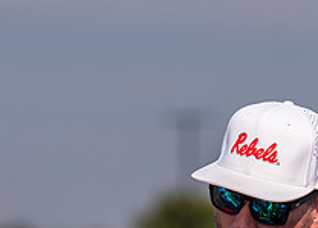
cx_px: 277
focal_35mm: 455
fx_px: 4113
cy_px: 223
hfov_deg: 4.4
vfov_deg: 3.2
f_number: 2.8
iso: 125
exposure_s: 1/4000
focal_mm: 125
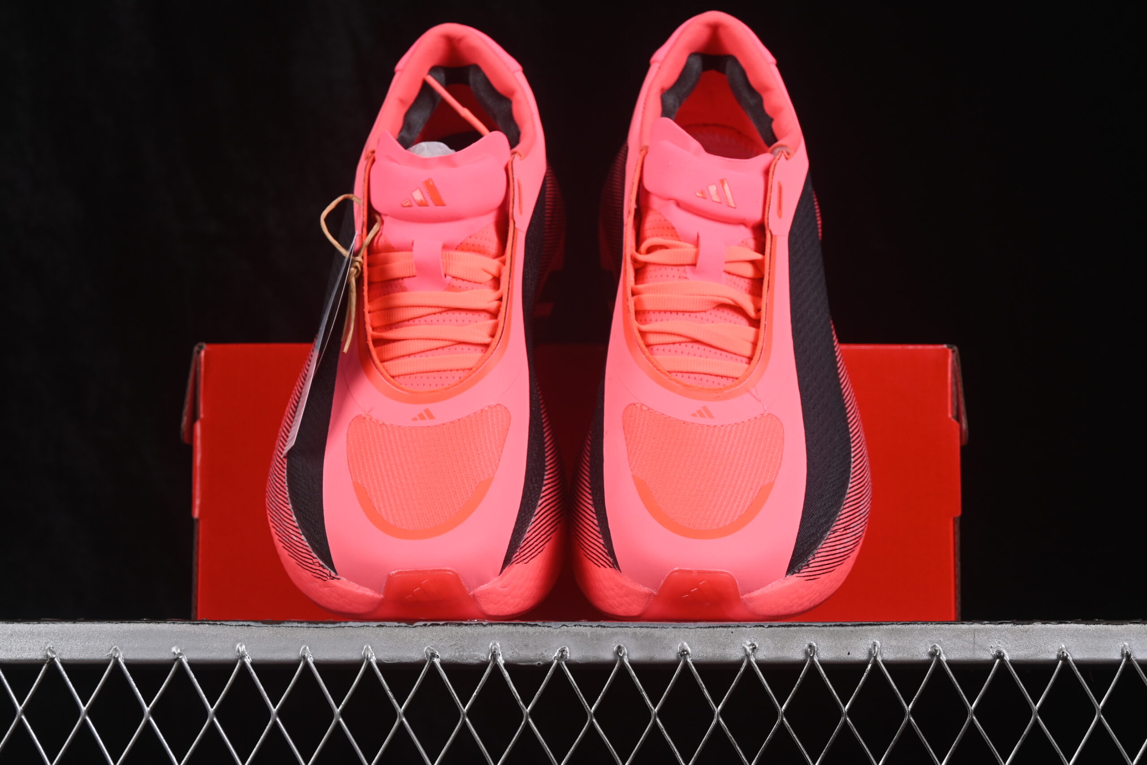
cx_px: 574
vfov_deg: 18.2
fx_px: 2390
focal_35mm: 75
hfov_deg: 27.0
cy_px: 382
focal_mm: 50
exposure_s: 1/80
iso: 160
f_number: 8
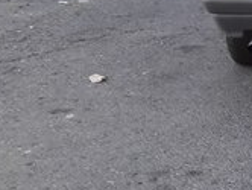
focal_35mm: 111
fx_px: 809
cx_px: 434
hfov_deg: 15.5
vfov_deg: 13.0
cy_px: -36
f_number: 1.9
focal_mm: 3.7
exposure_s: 1/129
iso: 40
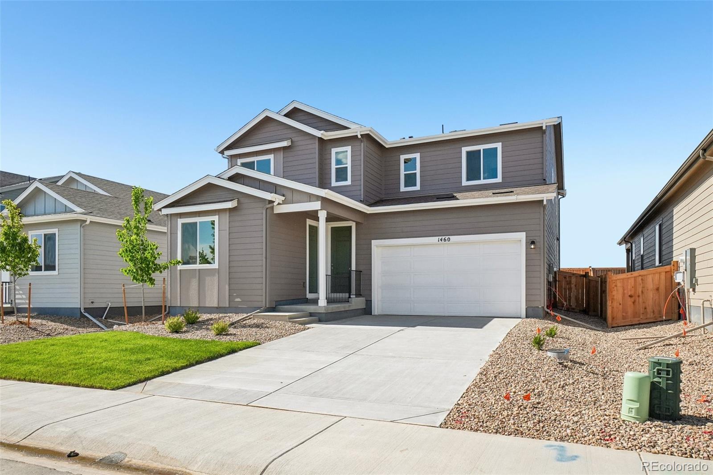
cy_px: 238
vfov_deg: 53.1
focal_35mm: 24
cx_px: 356
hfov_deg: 73.8
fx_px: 475
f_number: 8
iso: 400
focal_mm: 16
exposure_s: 1/1250
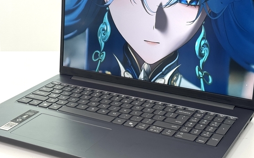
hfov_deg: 28.2
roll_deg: +0.4
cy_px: 69
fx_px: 505
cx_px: 119
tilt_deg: -18.5
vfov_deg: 17.8
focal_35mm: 73
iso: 64
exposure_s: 1/121
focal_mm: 6.76
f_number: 1.78
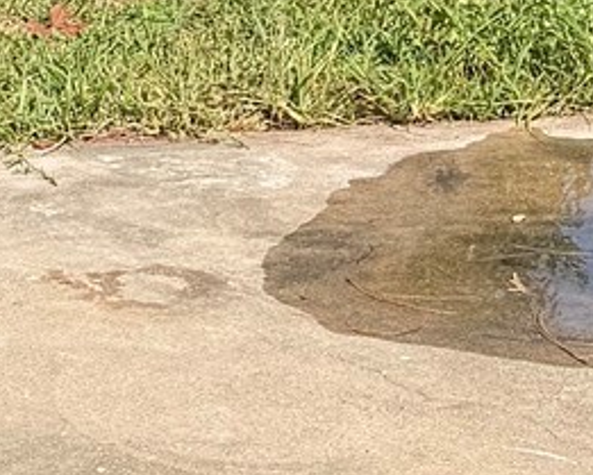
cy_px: -345
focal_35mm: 184
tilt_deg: -8.8
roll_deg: +1.6
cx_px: -195
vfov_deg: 8.1
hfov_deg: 10.3
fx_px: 3231
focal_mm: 6.76
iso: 80
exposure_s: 1/3759
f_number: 1.78
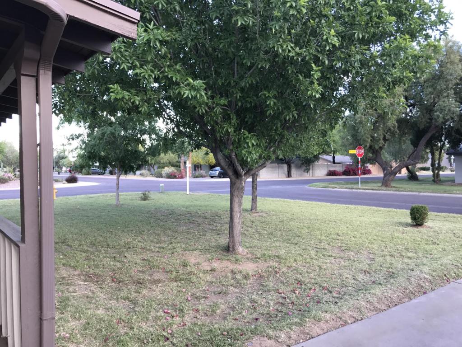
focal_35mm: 28
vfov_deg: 49.7
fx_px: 374
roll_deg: +0.4
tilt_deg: -1.1
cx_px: 231
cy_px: 174
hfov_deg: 63.4
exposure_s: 1/60
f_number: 1.8
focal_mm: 3.99
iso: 32
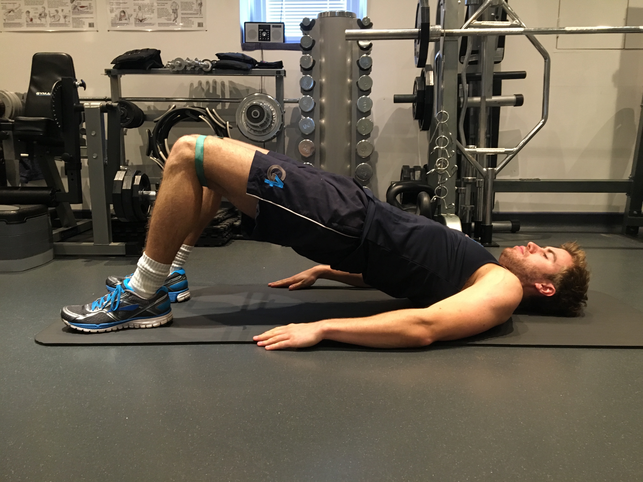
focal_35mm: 29
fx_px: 539
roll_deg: -0.1
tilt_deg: -8.9
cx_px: 322
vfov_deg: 48.2
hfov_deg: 61.7
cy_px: 241
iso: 200
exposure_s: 1/20
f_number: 2.2
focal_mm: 4.15
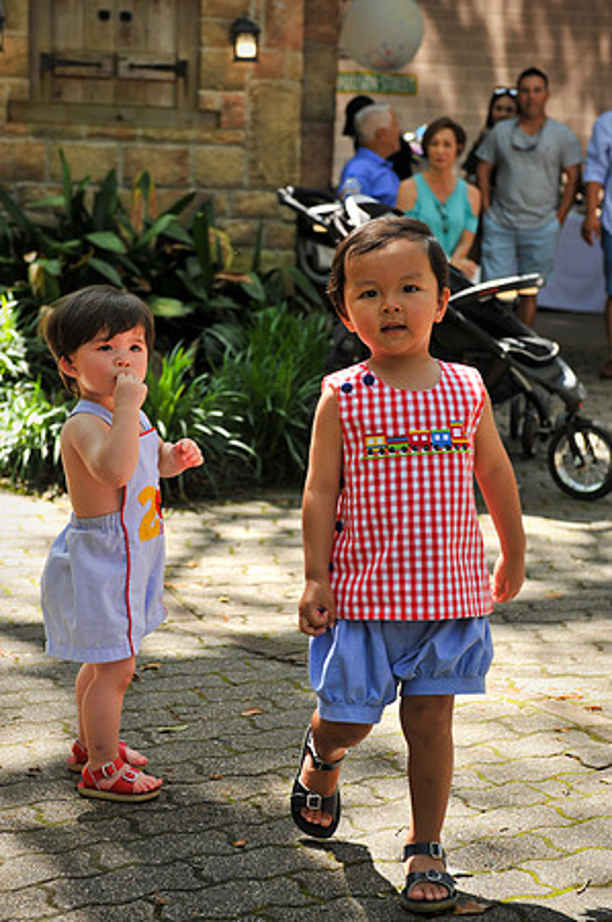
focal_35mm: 70
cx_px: 306
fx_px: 1789
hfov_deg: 19.4
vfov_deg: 28.9
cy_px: 461
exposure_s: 1/250
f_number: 5.6
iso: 250
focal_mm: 70
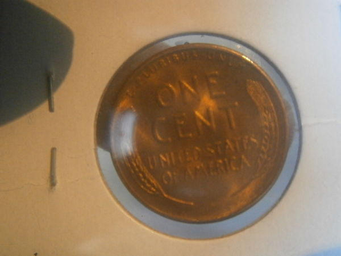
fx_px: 463
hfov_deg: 40.4
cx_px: 170
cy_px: 128
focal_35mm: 47
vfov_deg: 30.9
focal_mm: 8.3
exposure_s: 1/60
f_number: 3.4
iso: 800
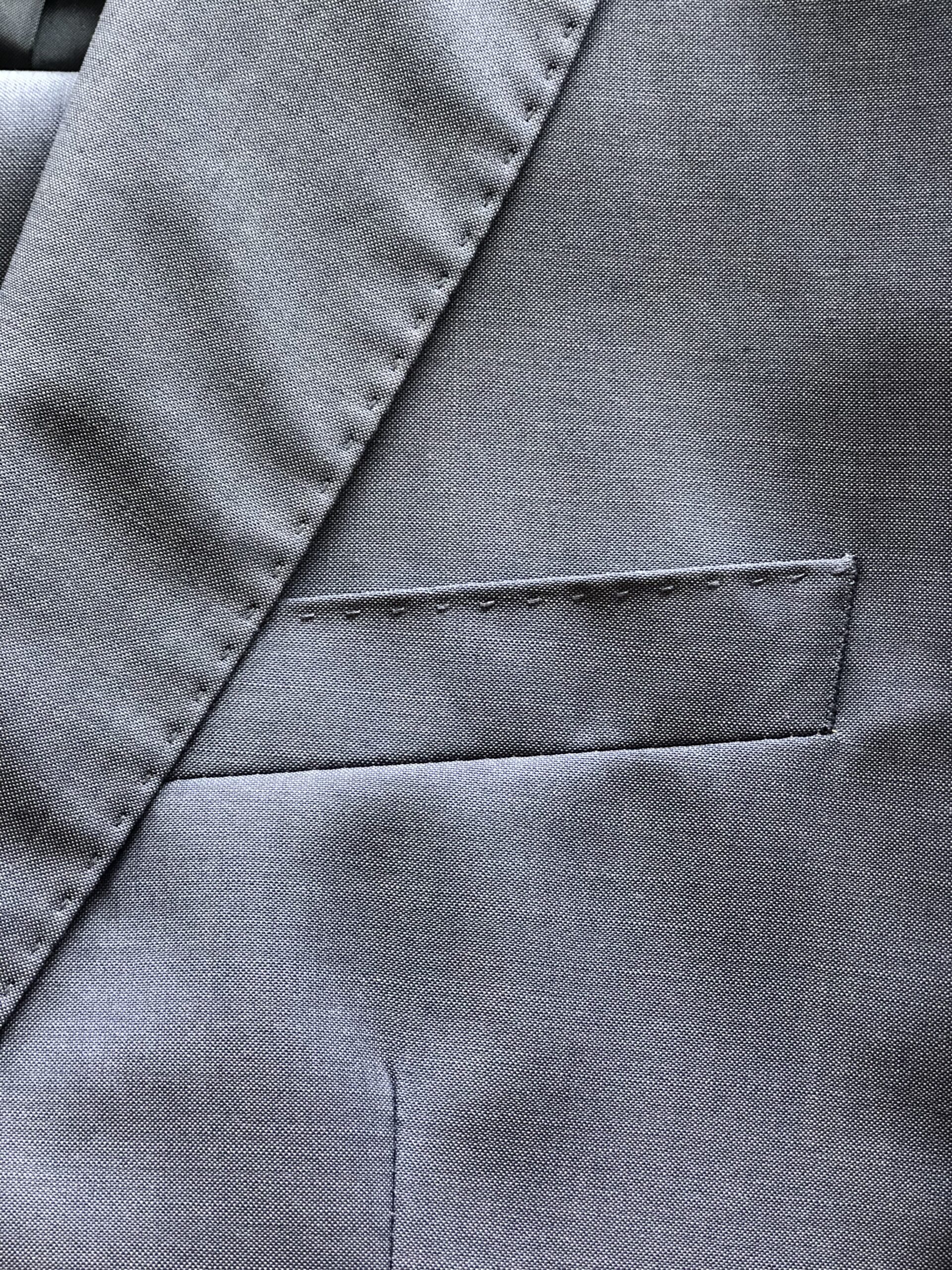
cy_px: 635
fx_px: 2090
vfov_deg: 33.8
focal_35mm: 57
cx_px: 476
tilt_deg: -78.0
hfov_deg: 25.7
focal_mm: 6.6
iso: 80
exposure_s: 1/30
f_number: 2.8
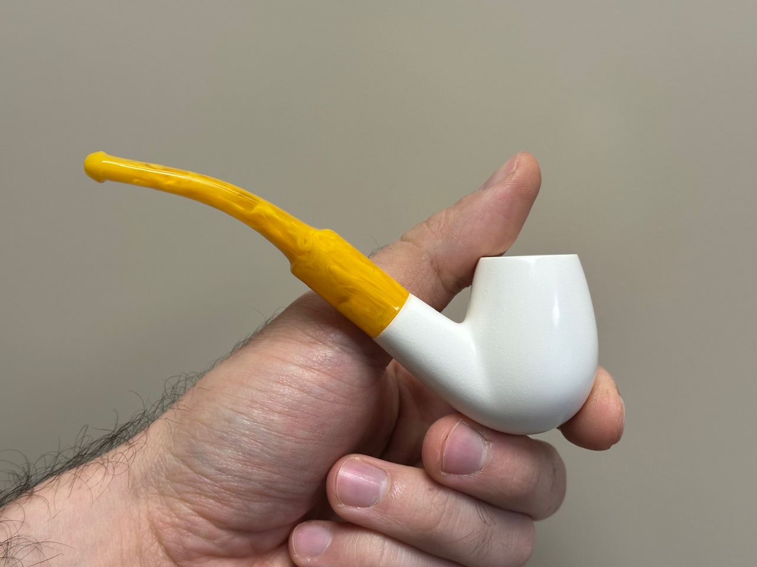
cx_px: 378
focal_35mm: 48
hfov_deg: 39.7
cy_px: 284
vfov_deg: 30.3
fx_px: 1050
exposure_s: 1/121
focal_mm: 6.86
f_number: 1.78
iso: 64
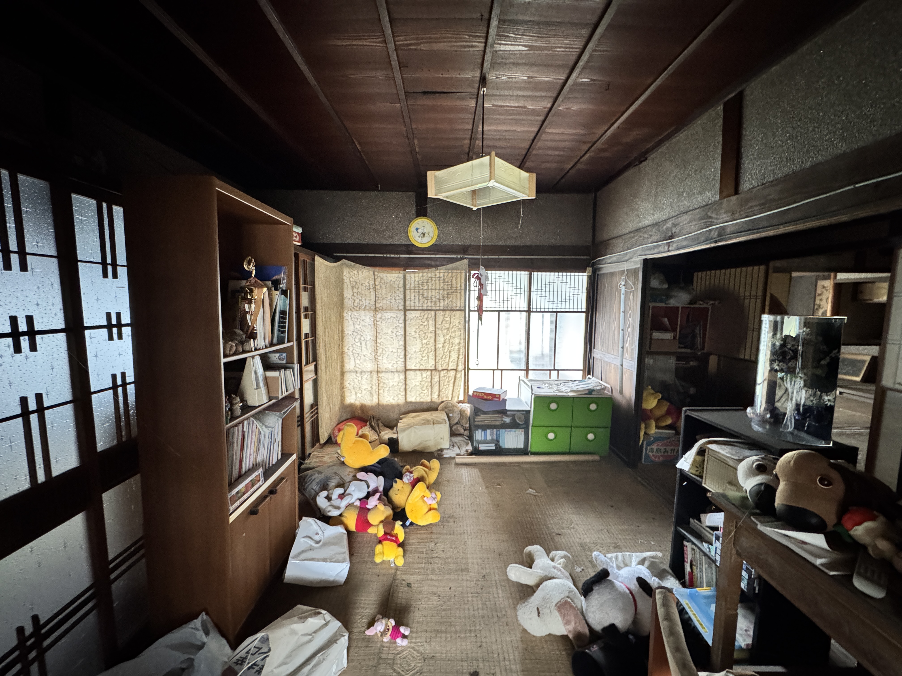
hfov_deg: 102.1
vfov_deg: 85.7
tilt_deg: -6.2
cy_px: 338
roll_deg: +0.4
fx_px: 365
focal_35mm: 14
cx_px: 451
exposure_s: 1/60
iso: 1000
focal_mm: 2.22
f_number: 2.2
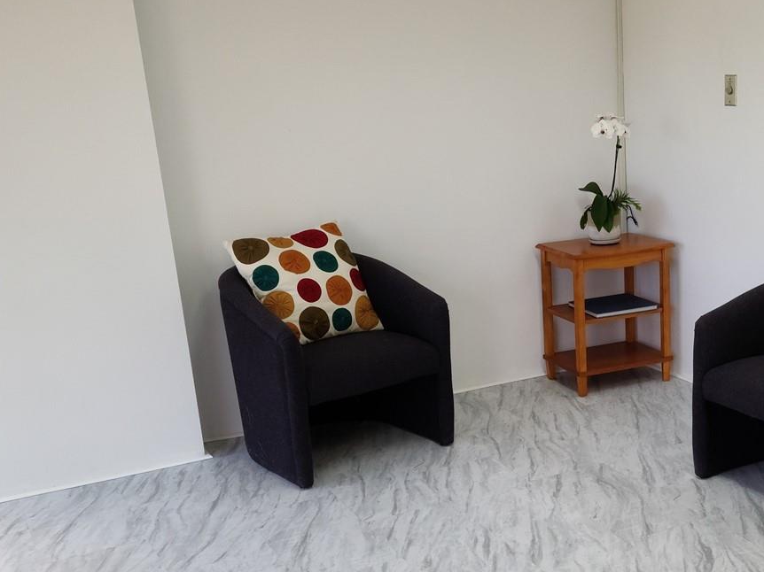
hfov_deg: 36.1
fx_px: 1147
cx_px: 560
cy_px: 394
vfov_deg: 27.8
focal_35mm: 52
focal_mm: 5.9
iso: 200
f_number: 2
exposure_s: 1/59
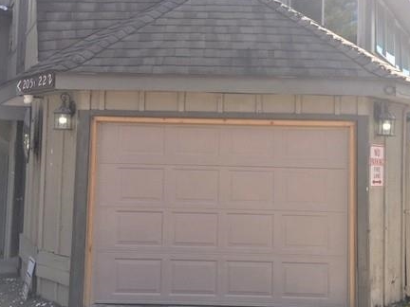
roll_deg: -0.7
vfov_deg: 33.6
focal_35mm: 43
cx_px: 221
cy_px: 140
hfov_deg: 43.8
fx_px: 509
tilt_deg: +4.2
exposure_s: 1/746
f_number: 2.2
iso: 25
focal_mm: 4.15
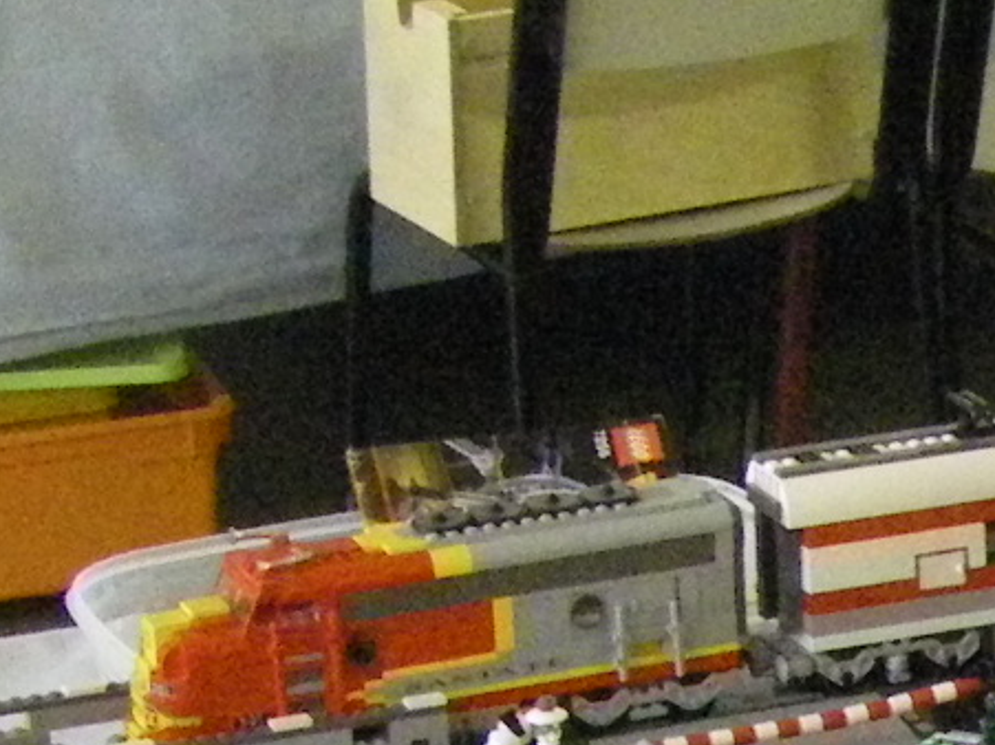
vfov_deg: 7.6
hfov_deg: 9.7
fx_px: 5575
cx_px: 1791
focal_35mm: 194
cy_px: 970
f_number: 3.5
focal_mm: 6.3
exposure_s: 1/15
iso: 800
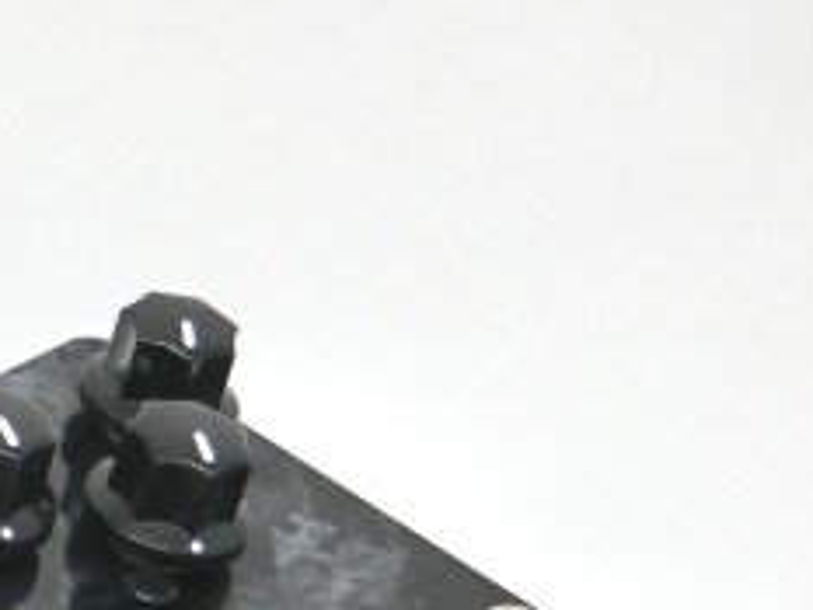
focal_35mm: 143
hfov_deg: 13.4
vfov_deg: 10.1
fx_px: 3360
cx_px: -143
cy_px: 833
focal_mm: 9.3
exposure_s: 1/125
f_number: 4.7
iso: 400
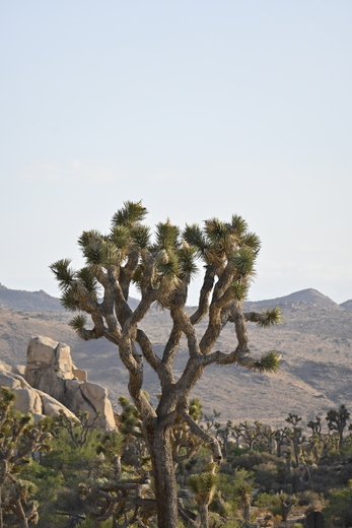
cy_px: 264
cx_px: 176
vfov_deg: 7.4
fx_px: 4067
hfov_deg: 5.0
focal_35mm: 278
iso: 400
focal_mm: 185
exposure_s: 1/1000
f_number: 6.3
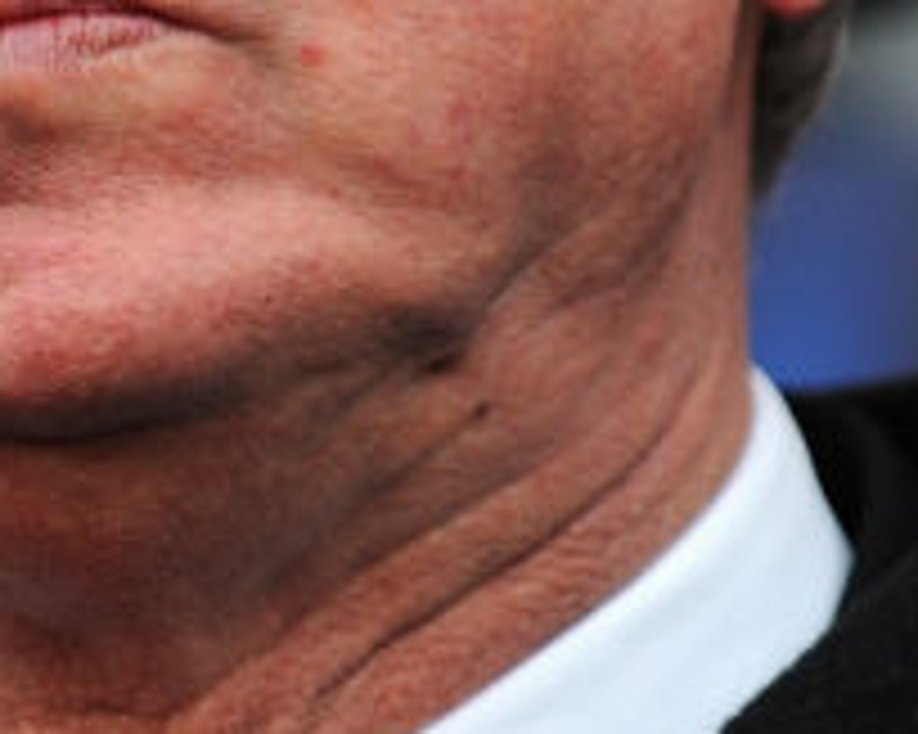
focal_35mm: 942
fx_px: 25581
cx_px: 230
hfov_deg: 2.1
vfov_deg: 1.6
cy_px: -52
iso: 800
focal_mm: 200
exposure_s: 1/500
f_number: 2.8
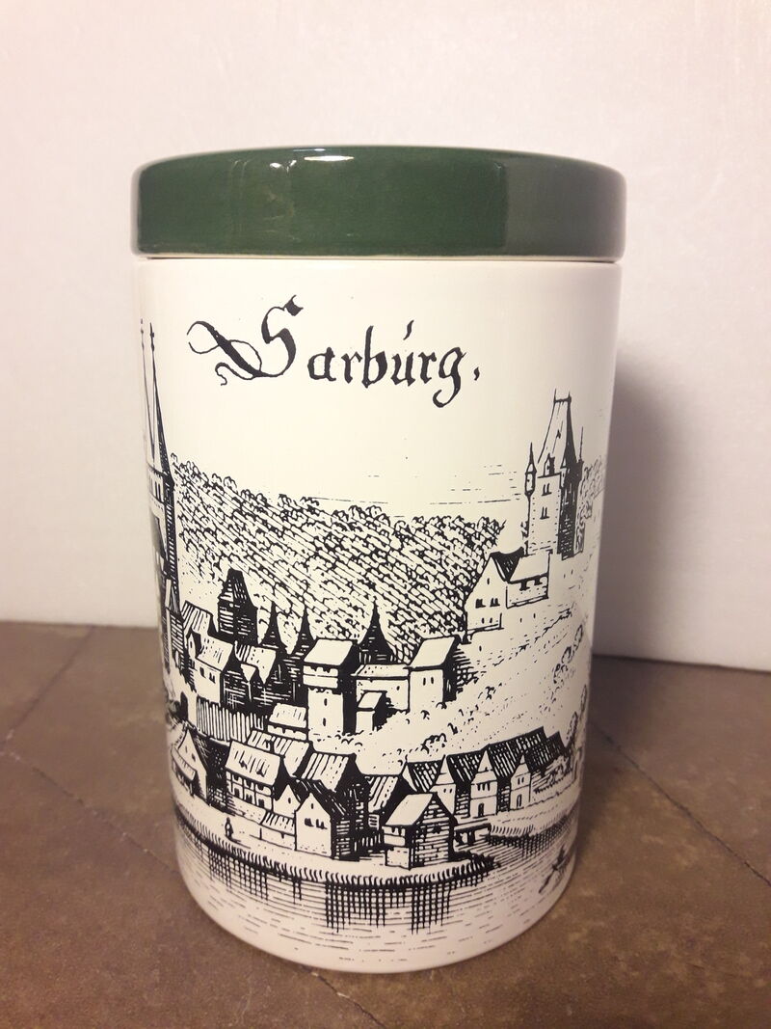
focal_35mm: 28
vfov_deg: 63.4
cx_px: 386
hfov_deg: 49.7
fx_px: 832
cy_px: 514
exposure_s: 1/33
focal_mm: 3.7
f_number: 1.9
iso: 125
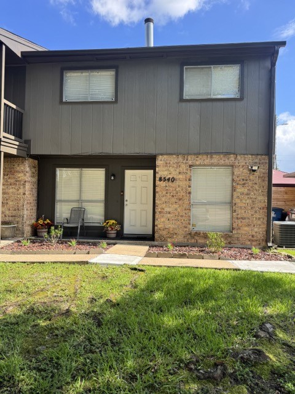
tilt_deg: +1.5
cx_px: 148
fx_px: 273
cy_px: 197
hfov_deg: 56.8
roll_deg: -0.7
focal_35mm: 24
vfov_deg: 71.6
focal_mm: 6.76
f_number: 1.78
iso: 80
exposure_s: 1/1172
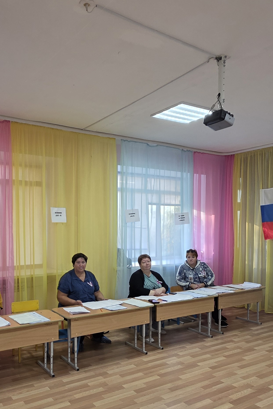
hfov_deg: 44.9
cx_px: 119
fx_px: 330
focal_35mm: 29
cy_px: 231
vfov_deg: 63.4
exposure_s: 1/100
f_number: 1.9
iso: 125
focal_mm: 2.2
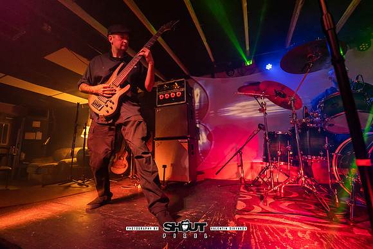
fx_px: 167
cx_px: 165
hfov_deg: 95.8
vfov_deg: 73.3
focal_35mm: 16
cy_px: 121
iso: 3200
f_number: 2.8
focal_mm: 14
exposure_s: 1/250
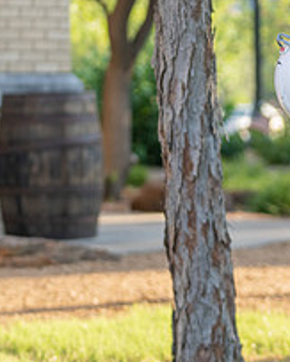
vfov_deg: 7.8
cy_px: 157
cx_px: 389
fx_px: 2644
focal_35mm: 247
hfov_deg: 6.2
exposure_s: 1/320
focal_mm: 77
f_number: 2.8
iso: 200
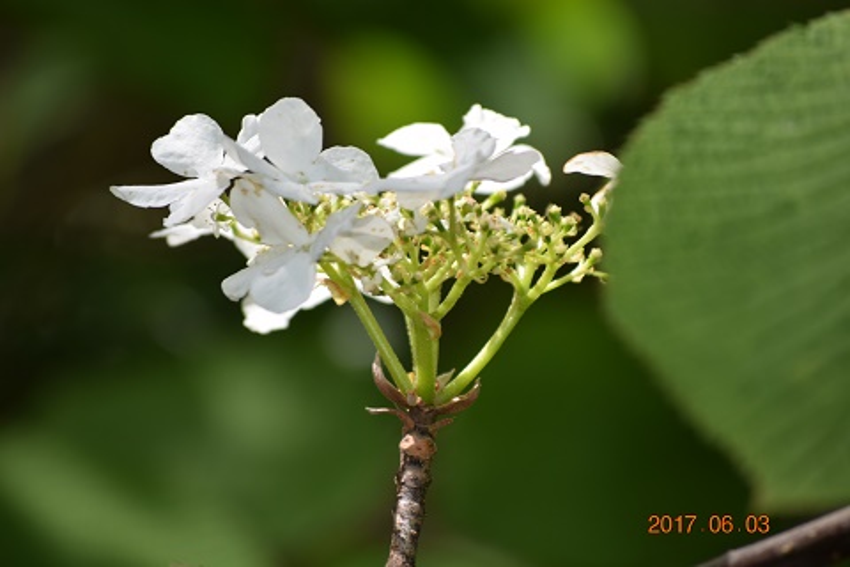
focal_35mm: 300
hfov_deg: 6.9
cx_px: 425
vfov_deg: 4.6
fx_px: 7083
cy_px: 284
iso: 100
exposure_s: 1/125
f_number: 5.6
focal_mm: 200
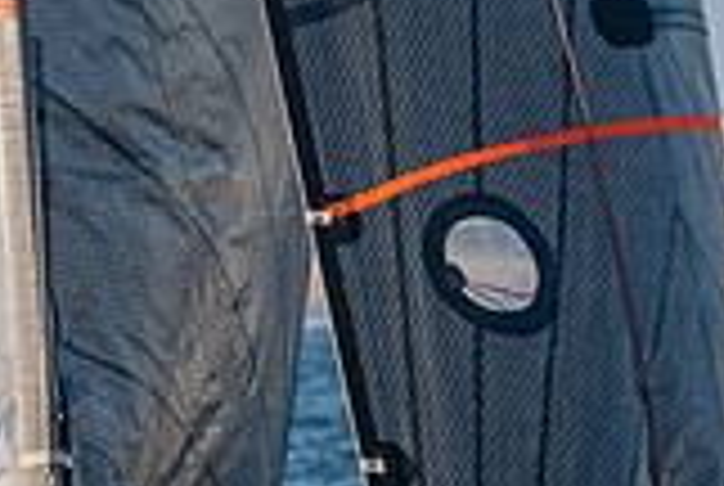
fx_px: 15534
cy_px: 801
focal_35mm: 771
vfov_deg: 1.8
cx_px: -118
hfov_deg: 2.7
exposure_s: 1/640
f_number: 8
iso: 400
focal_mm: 200
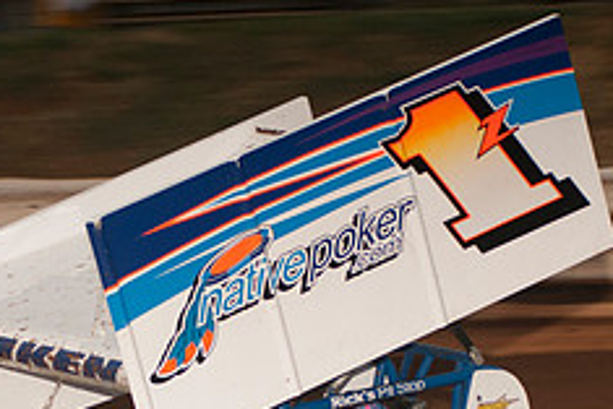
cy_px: 422
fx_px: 5043
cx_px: 201
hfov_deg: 7.0
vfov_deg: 4.6
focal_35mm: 296
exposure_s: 1/400
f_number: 4
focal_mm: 80
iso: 400
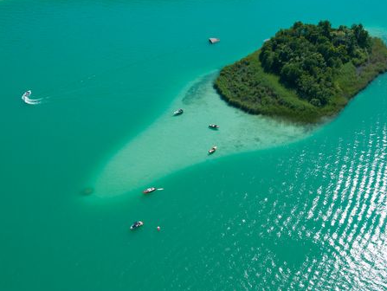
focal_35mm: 44
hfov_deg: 42.8
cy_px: 145
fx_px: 492
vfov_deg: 32.9
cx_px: 220
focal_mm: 40
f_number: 7.1
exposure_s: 1/1250
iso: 400
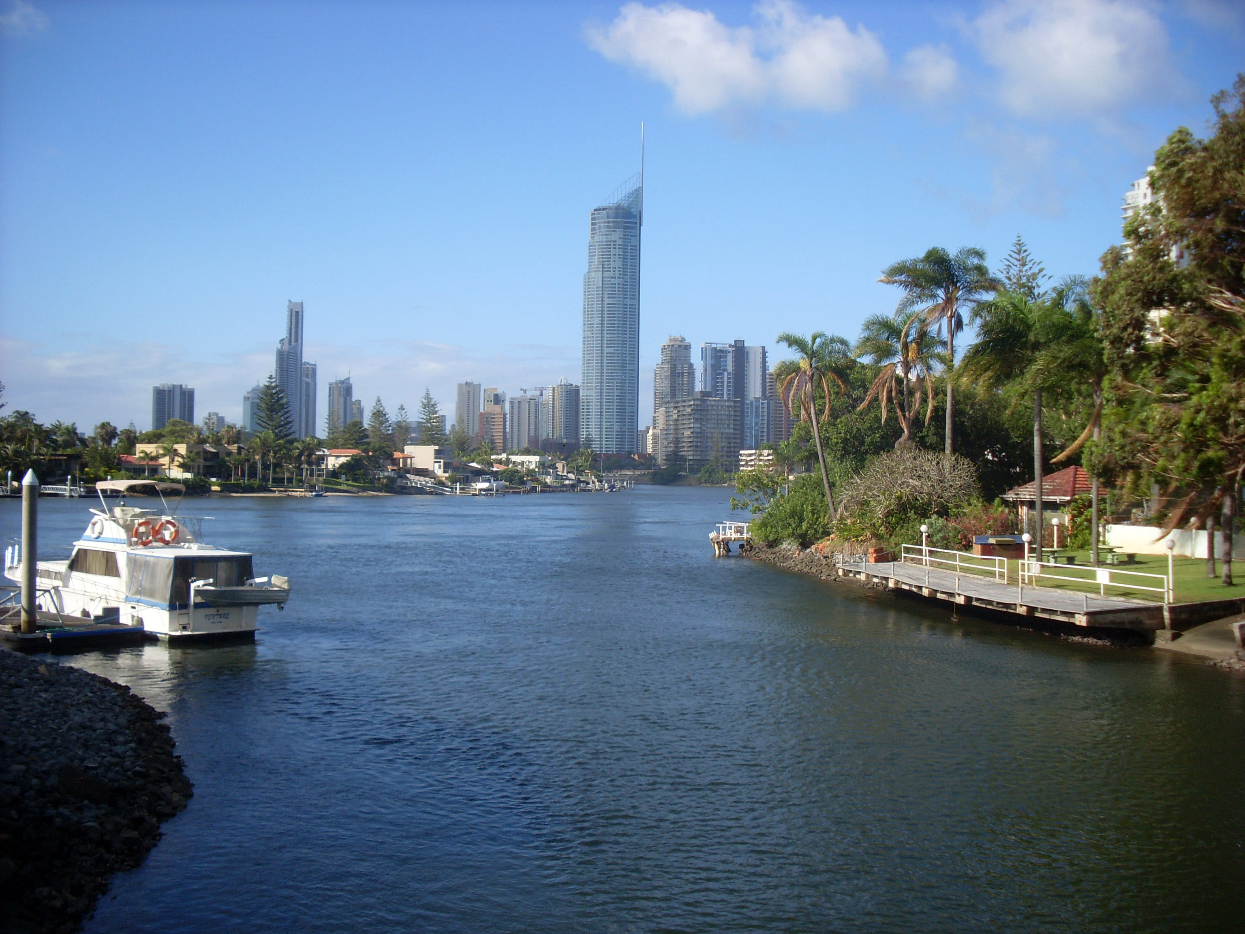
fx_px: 1367
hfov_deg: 49.0
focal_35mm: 38
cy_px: 467
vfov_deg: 37.7
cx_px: 622
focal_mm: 6.3
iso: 80
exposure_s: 1/180
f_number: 7.7
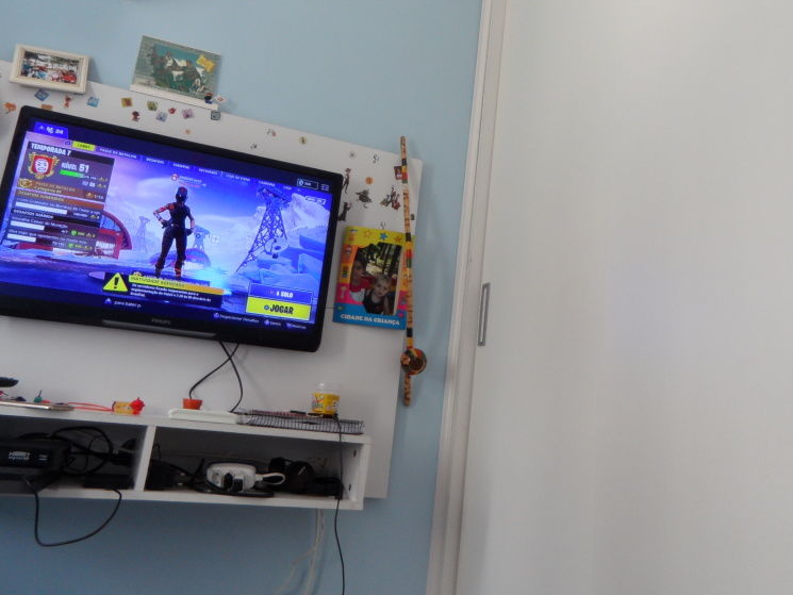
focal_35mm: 33
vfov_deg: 42.4
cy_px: 202
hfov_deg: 54.9
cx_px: 477
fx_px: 756
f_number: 2.9
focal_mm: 4.1
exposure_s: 1/45
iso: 80
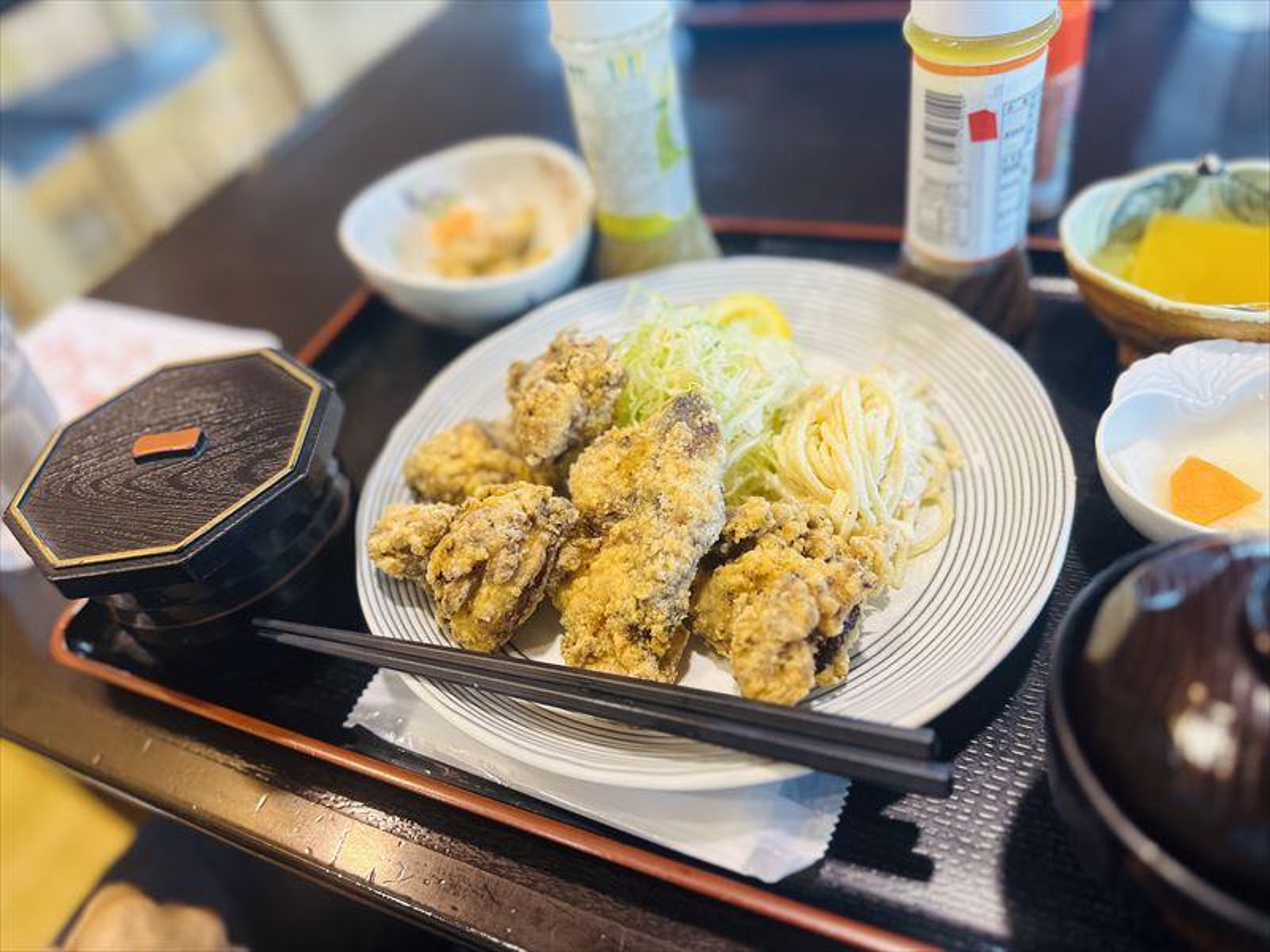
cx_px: 635
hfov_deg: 71.6
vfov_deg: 56.8
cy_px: 476
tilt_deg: -45.0
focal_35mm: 24
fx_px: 881
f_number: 1.78
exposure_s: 1/60
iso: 160
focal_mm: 6.86
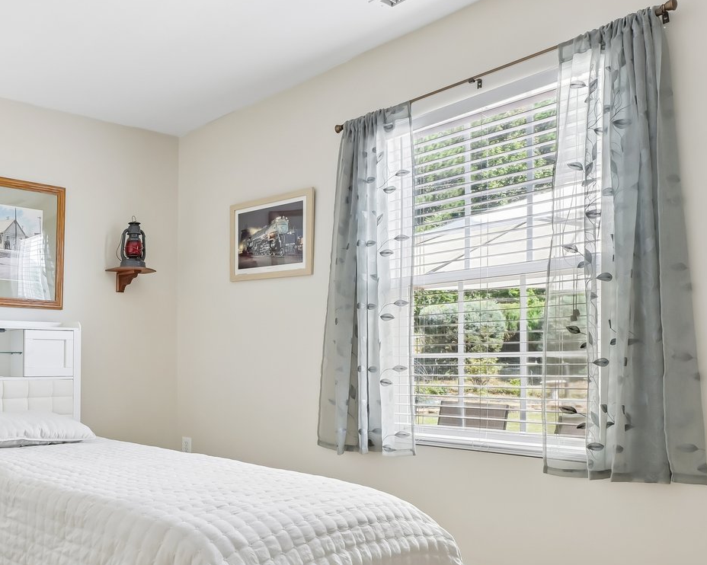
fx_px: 607
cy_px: 352
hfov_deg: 49.9
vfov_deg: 49.5
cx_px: 11
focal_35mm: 29
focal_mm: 14
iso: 360
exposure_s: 1/40
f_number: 8
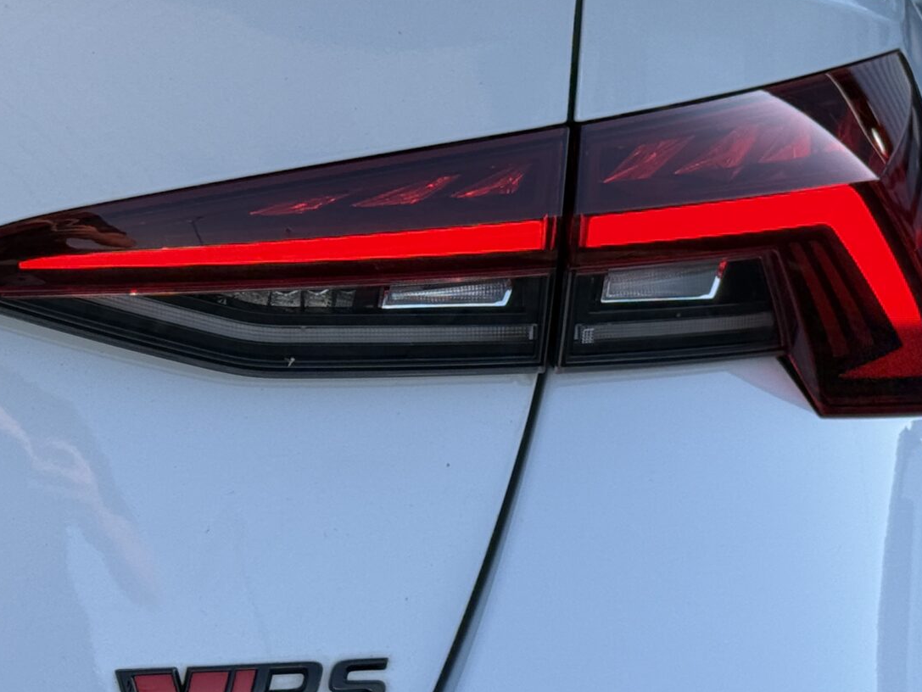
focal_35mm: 113
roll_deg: -1.2
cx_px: 465
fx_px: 3011
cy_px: 225
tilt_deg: -10.3
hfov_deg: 17.4
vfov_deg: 13.1
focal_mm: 6.76
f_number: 1.78
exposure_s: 1/1543
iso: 80
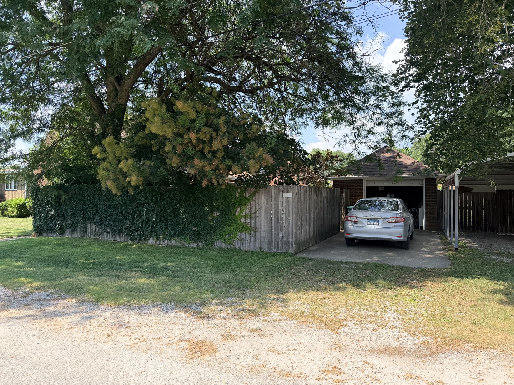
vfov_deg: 56.8
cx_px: 257
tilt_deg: +1.7
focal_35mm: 24
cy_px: 192
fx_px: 356
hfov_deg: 71.6
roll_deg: +2.1
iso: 100
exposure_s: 1/2169
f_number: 1.78
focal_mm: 6.76
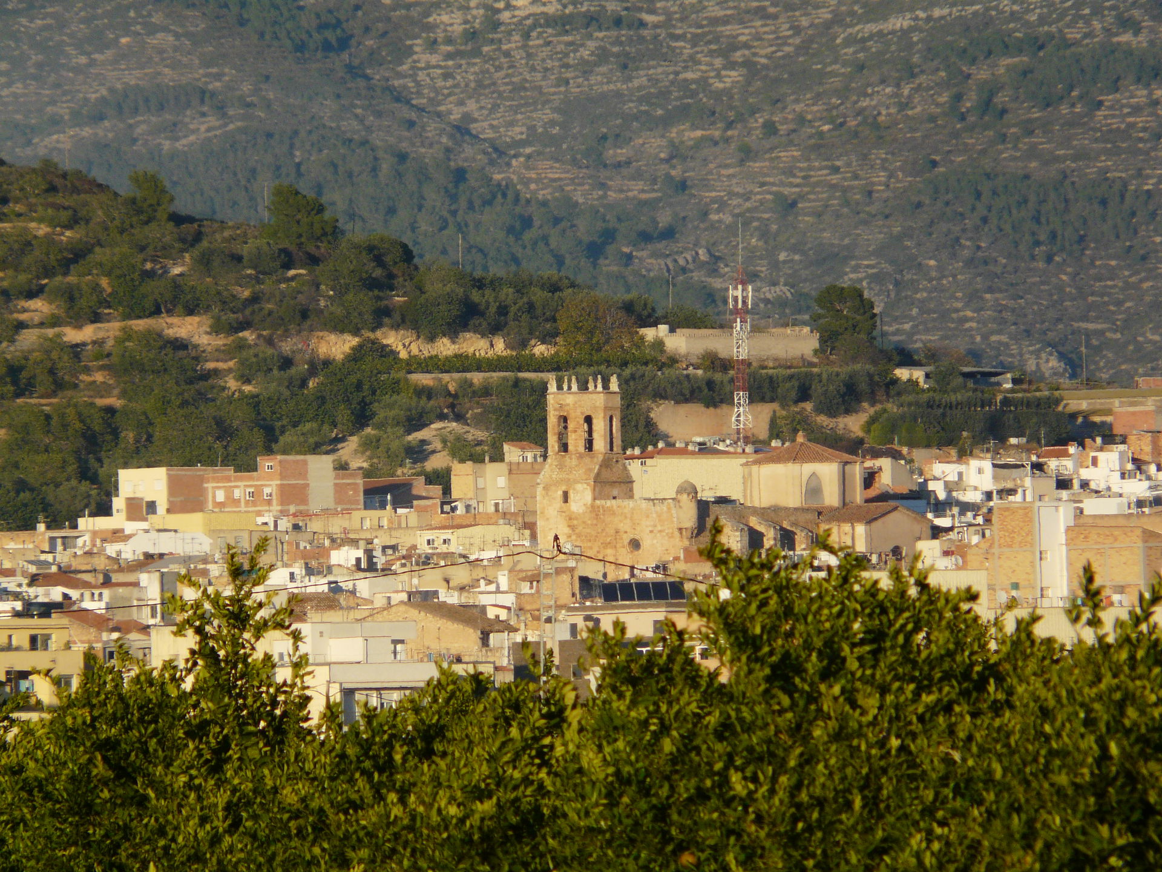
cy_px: 436
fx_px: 16918
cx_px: 581
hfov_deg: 3.9
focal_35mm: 504
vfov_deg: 3.0
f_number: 5.6
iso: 100
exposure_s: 1/400
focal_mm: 82.8
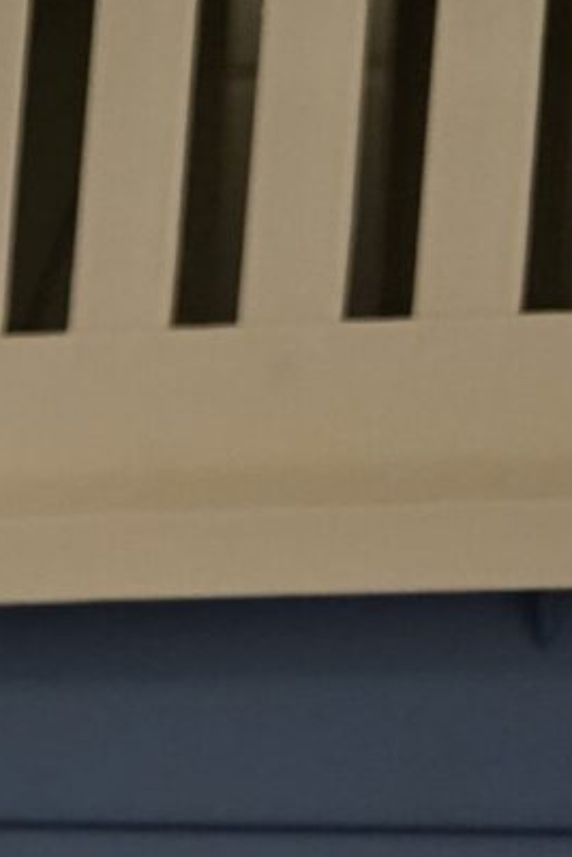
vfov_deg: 12.6
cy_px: 1373
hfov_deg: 7.7
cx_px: -1178
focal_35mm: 153
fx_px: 3643
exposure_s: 1/60
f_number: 1.7
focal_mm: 6.3
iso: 1000
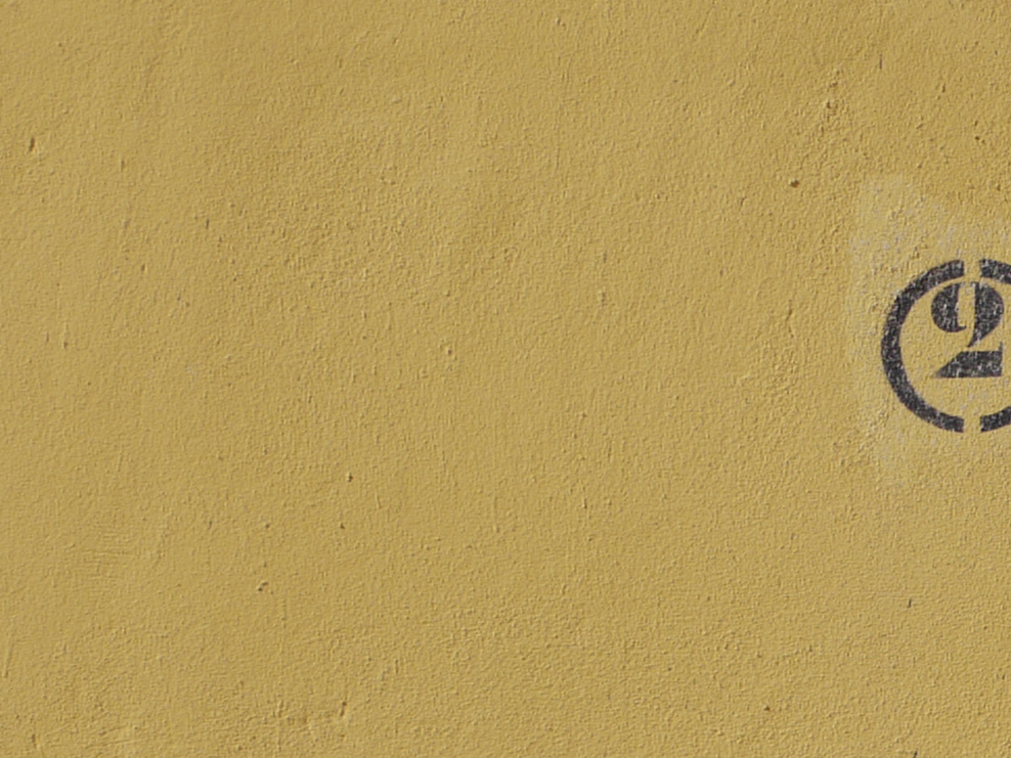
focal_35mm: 170
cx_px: 1661
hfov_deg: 11.0
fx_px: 4965
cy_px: 533
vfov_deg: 8.7
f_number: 4.5
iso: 100
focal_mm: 21
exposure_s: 1/1000
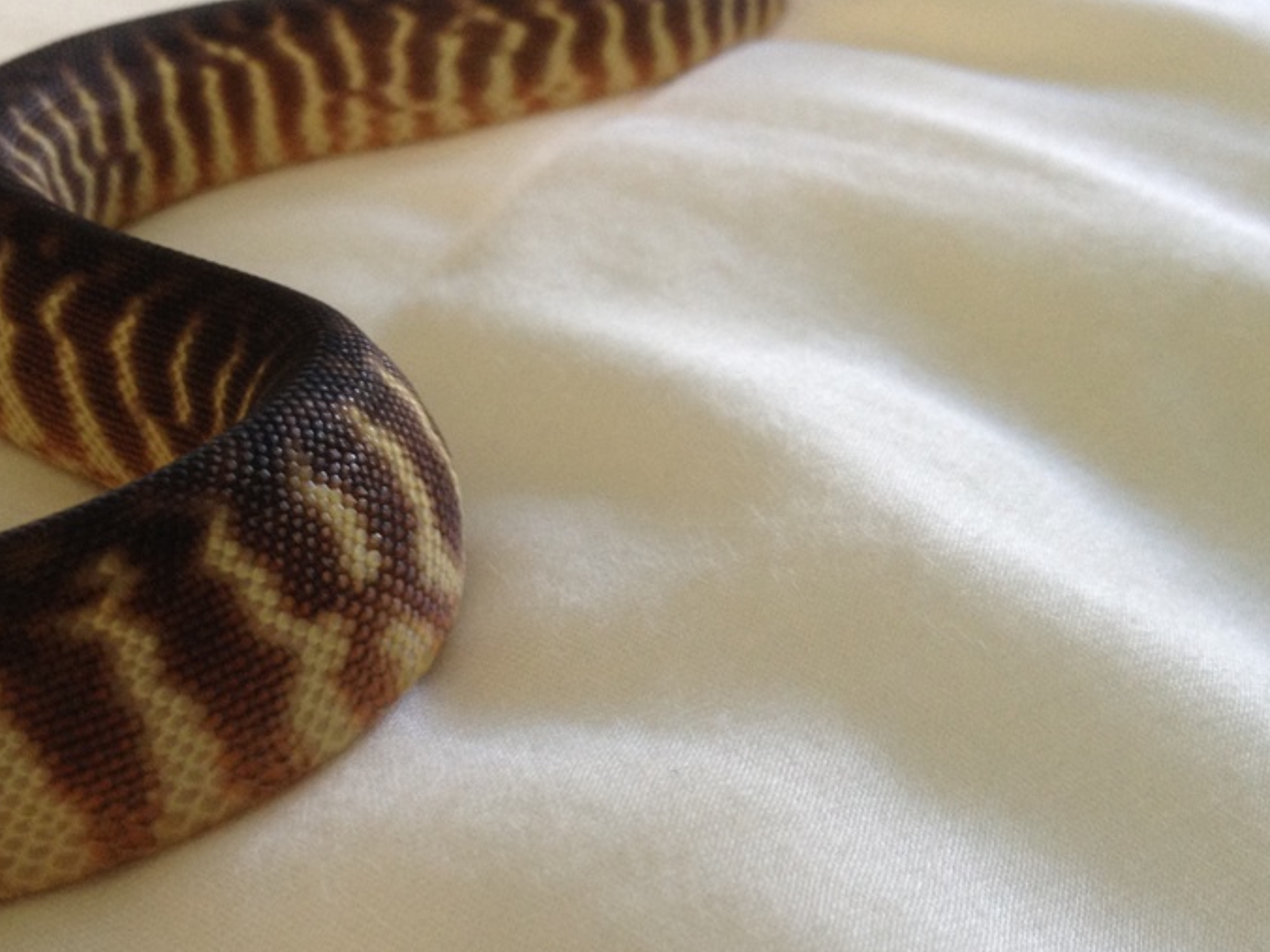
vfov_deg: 27.5
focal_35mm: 53
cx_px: 503
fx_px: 1944
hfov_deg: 36.0
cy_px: 387
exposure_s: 1/20
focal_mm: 4.28
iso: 125
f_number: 2.4
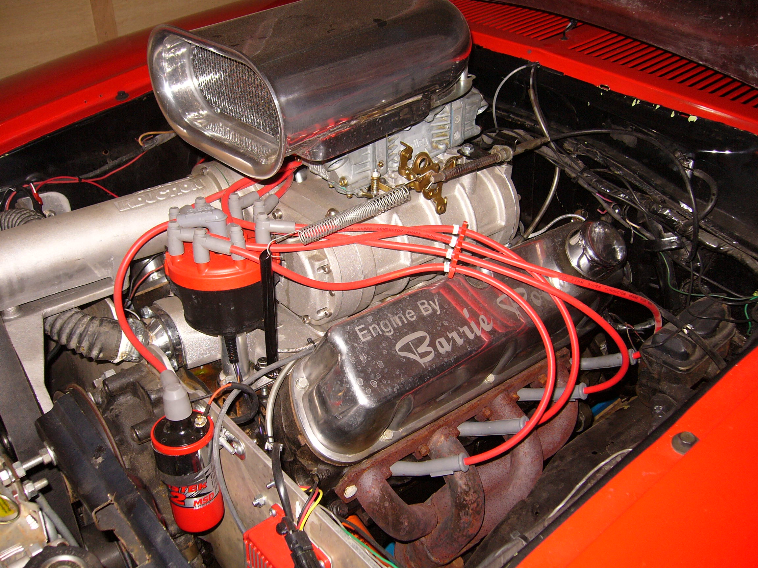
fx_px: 766
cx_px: 379
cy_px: 284
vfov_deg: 40.7
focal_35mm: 35
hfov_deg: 52.6
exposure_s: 1/60
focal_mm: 5.8
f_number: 2.8
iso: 100
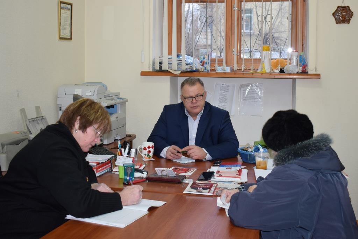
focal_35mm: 34
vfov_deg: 38.4
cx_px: 179
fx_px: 343
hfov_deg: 55.1
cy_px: 120
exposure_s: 1/80
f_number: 4.5
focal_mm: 23
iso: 800
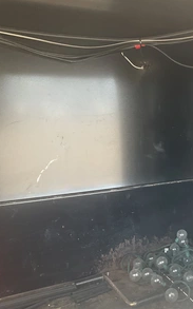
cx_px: 208
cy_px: 156
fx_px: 354
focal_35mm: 42
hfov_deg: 28.0
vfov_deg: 47.2
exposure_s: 1/94
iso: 64
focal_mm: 3
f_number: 1.8
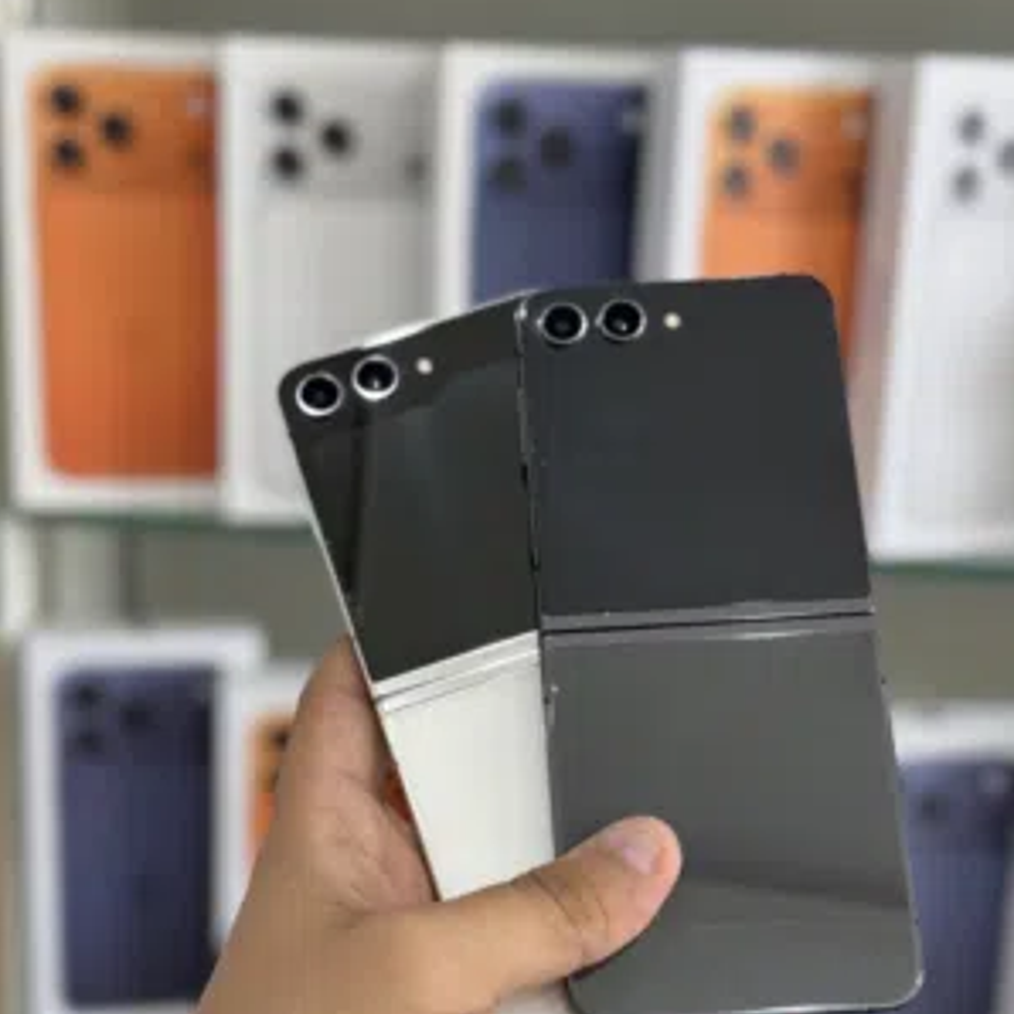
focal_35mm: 57
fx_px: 1889
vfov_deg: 29.9
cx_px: 507
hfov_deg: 30.0
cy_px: 657
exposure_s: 1/100
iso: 100
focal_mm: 6.76
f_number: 1.78
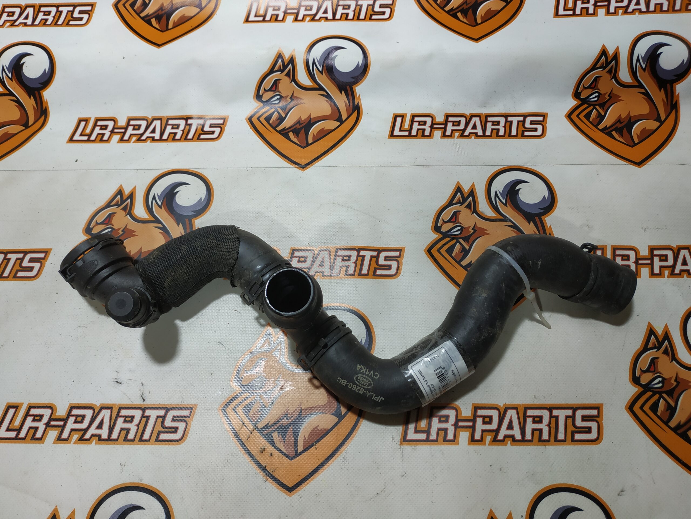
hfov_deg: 71.6
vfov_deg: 56.8
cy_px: 260
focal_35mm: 24
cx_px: 346
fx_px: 479
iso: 100
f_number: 1.9
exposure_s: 1/100
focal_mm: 3.94
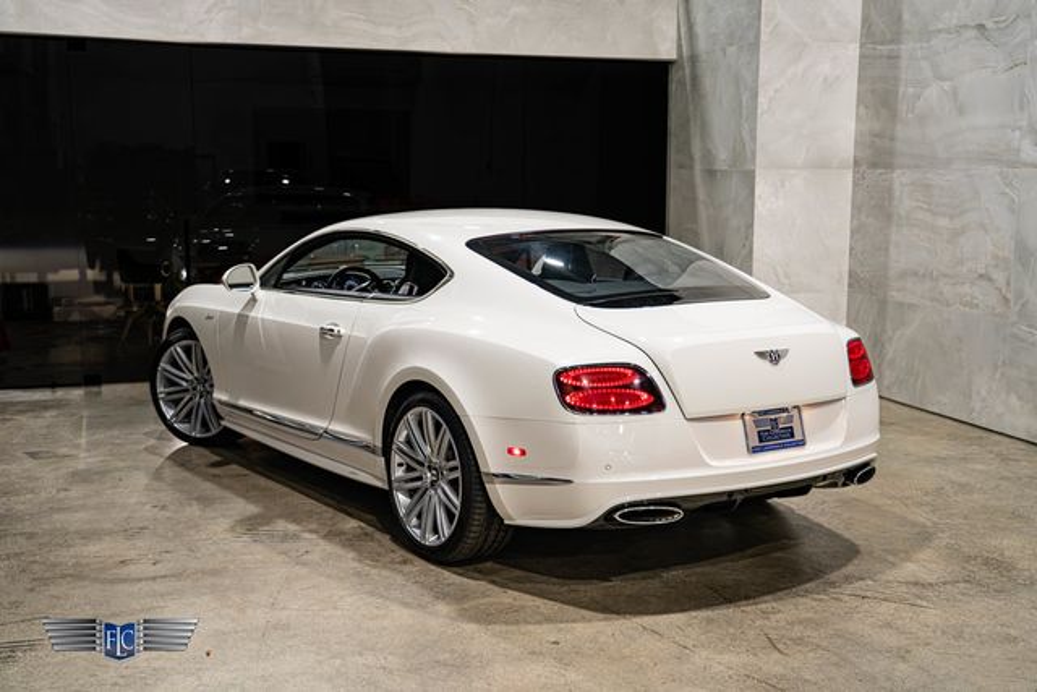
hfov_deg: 45.6
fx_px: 1232
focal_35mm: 43
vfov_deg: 31.4
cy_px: 340
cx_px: 518
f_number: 4
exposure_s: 1/60
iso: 1000
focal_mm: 42
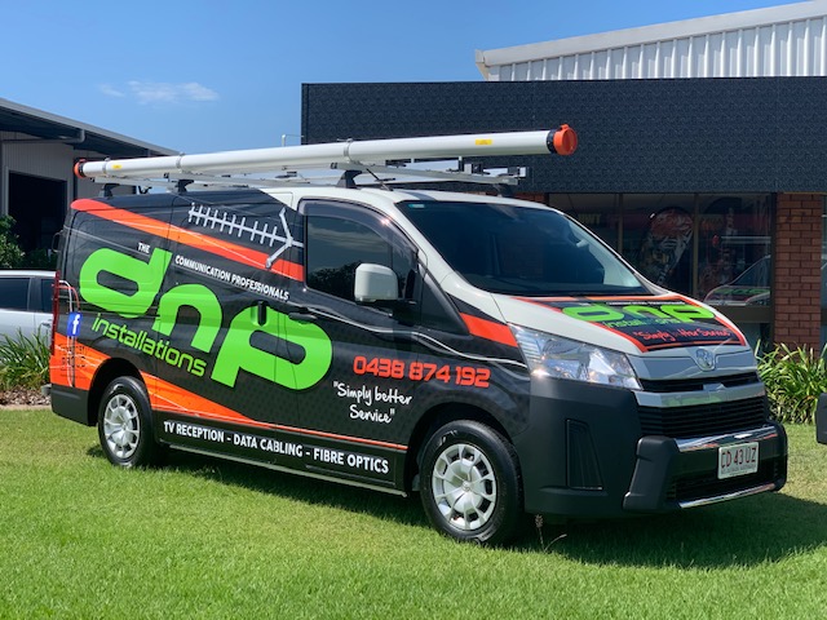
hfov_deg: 36.8
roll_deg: -1.3
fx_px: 1242
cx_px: 414
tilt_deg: -1.4
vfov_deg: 28.0
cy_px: 310
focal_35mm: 52
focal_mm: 6
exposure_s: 1/1043
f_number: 2.4
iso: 16
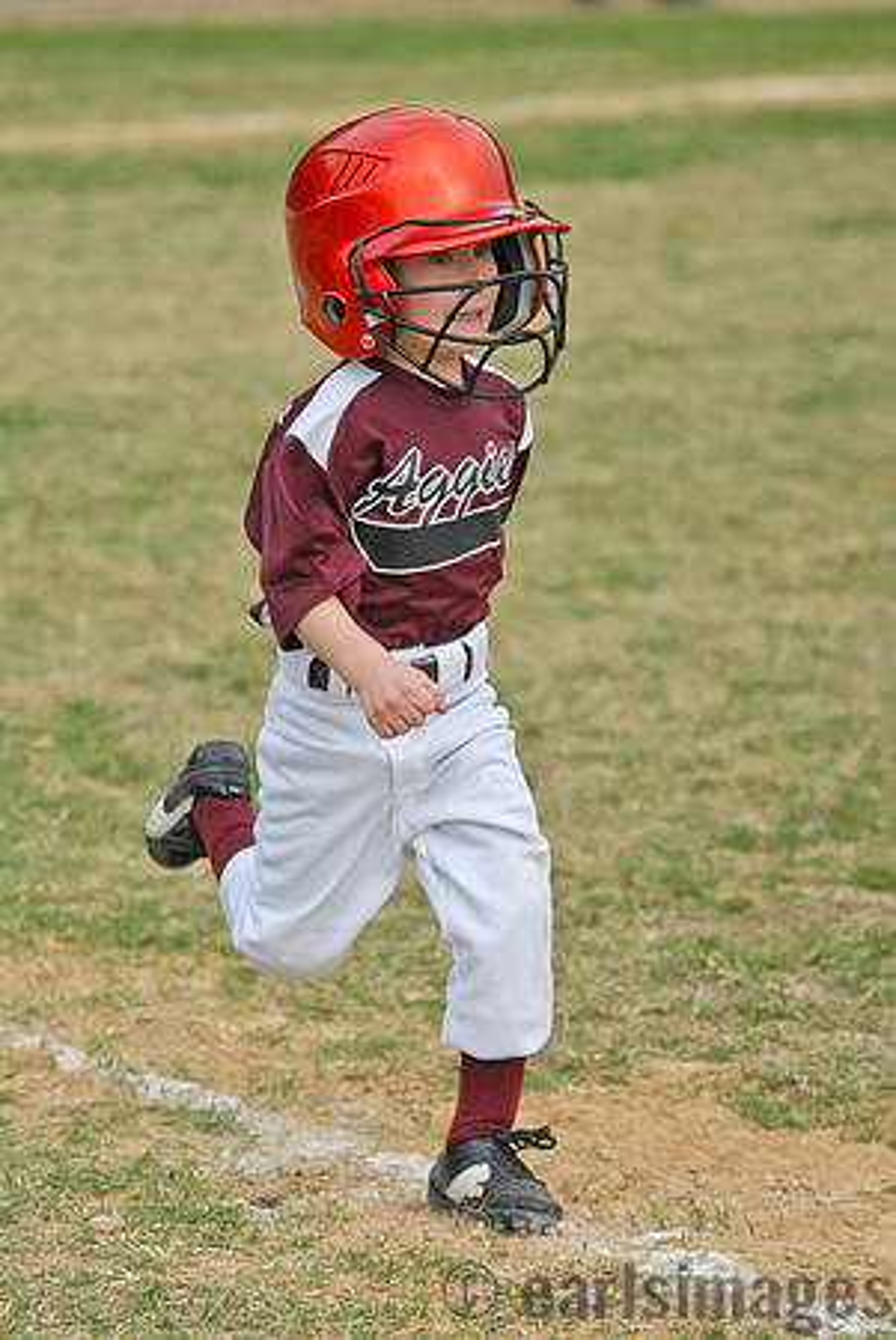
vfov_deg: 13.0
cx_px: 448
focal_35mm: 158
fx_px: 5866
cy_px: 670
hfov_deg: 8.7
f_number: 2.8
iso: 1000
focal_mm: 105
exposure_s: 1/6000
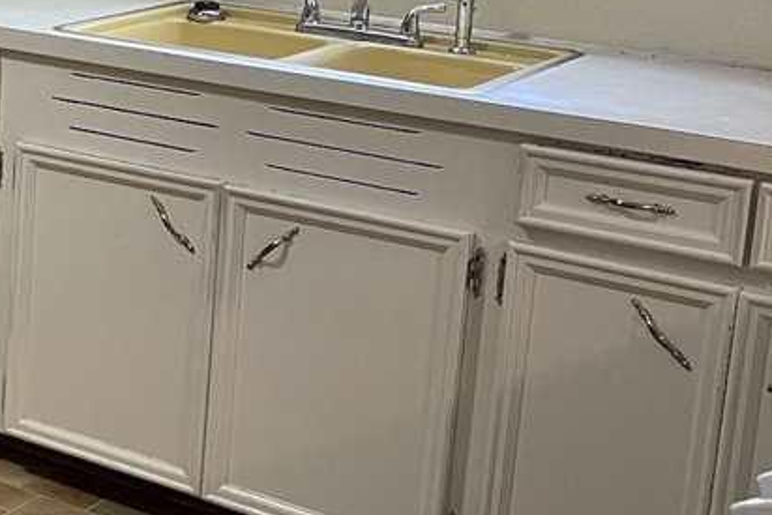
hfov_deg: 22.2
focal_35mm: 84
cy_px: 99
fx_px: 1802
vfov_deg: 16.2
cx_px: -171
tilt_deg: -12.7
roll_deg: -1.0
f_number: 1.6
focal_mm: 5.1
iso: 400
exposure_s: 1/60
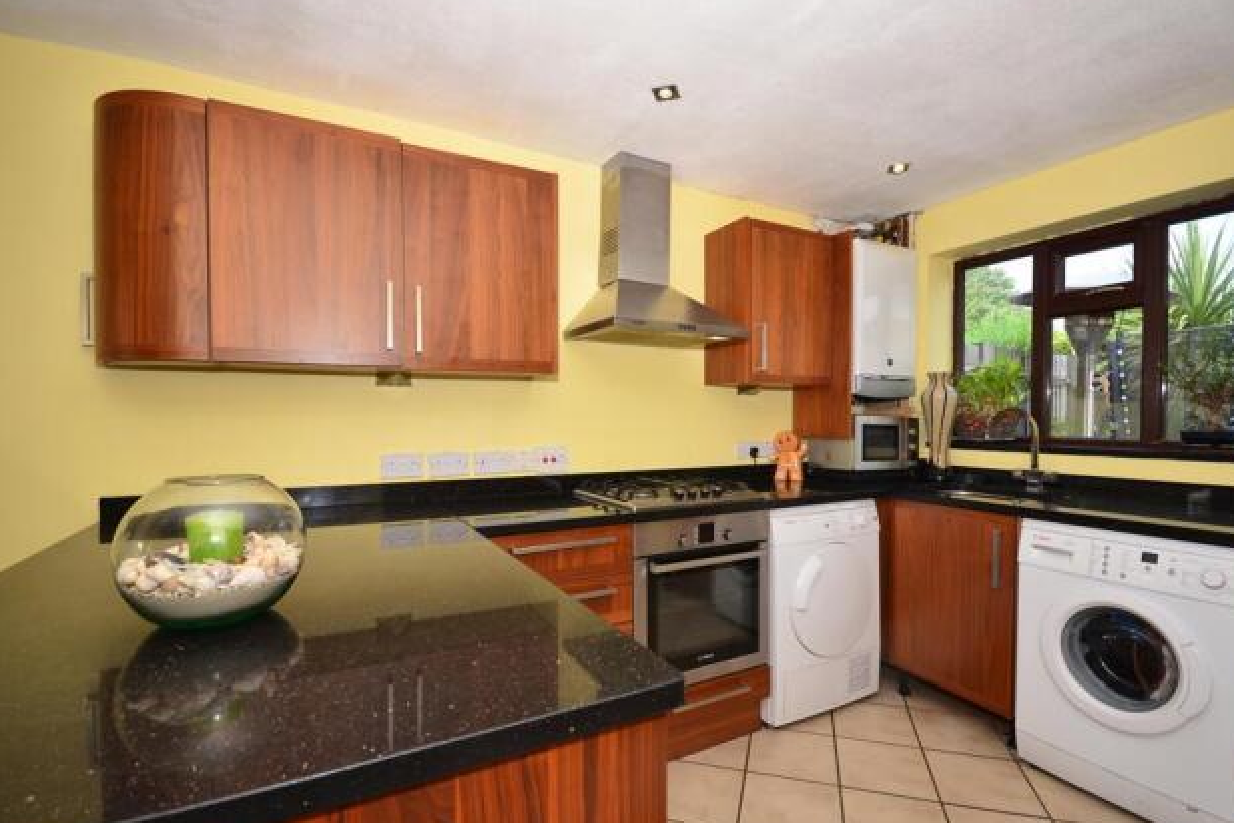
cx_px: 636
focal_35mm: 16
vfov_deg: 73.7
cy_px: 417
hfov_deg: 96.7
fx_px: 548
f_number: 7.1
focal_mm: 10
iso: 200
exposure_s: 1/100
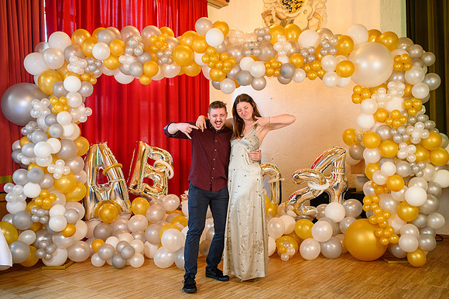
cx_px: 224
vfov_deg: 37.8
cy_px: 150
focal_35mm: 35
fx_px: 436
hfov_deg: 54.5
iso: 1250
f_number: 3.5
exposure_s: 1/100
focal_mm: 35
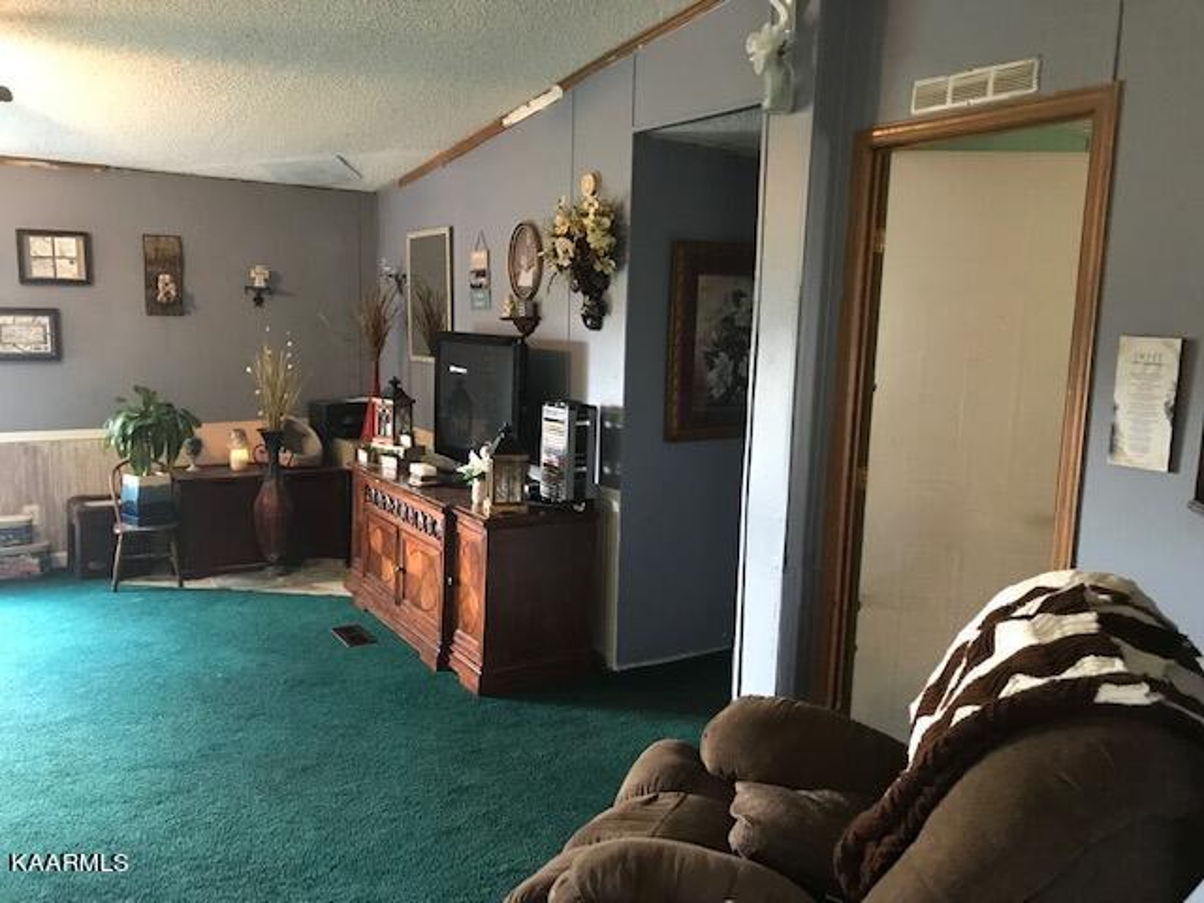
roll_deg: -1.0
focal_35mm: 28
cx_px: 602
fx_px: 974
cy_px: 452
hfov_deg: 63.4
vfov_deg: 49.7
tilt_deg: -6.9
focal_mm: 3.99
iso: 100
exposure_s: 1/15
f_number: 1.8
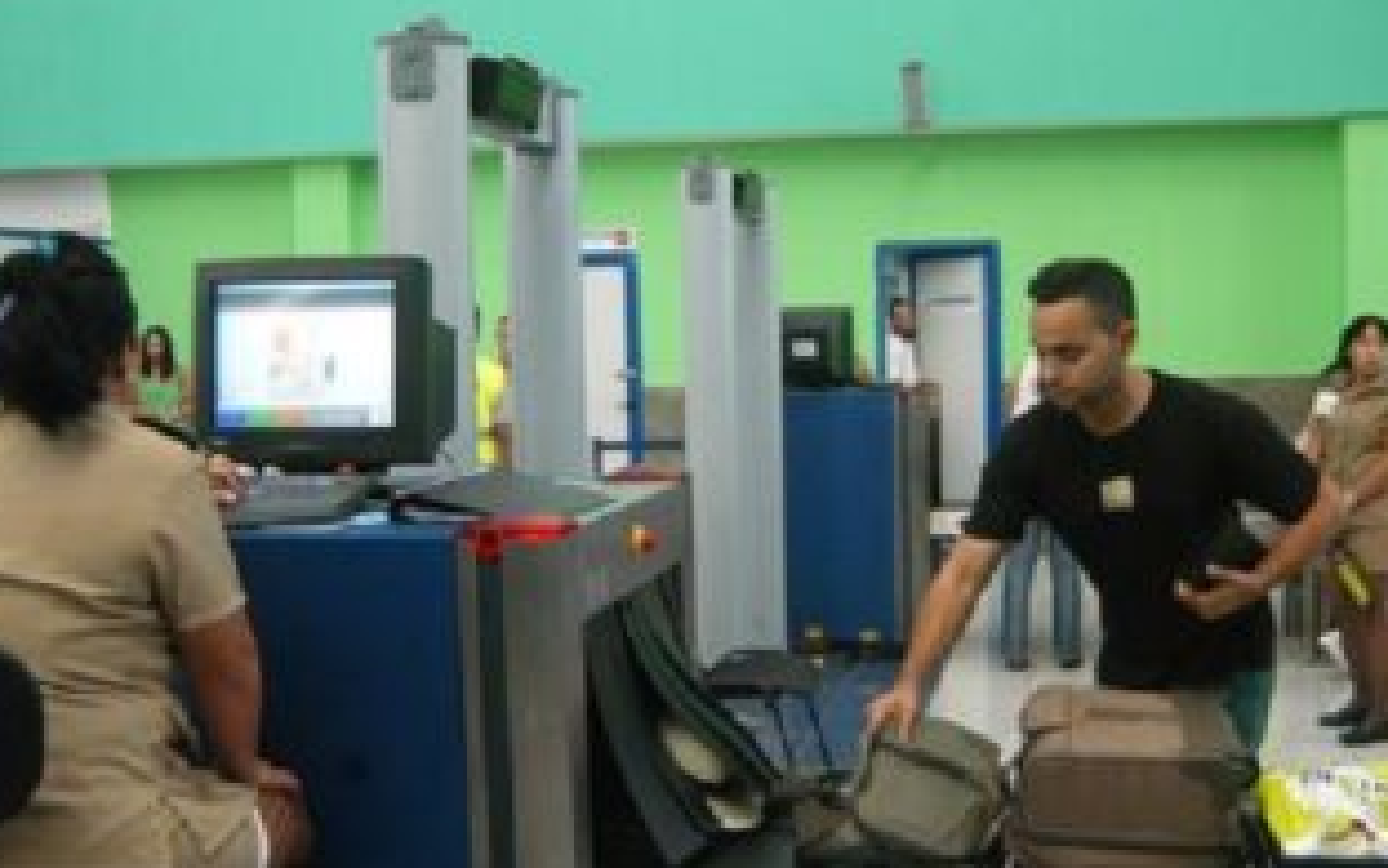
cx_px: 734
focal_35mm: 40
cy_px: 494
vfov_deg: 31.9
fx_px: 1513
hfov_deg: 49.3
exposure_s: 1/80
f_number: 5
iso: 640
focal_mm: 20
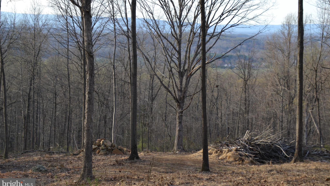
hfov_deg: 26.8
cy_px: 79
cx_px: 165
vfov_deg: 15.3
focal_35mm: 79
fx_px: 691
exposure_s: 1/125
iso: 125
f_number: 5.6
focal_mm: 50
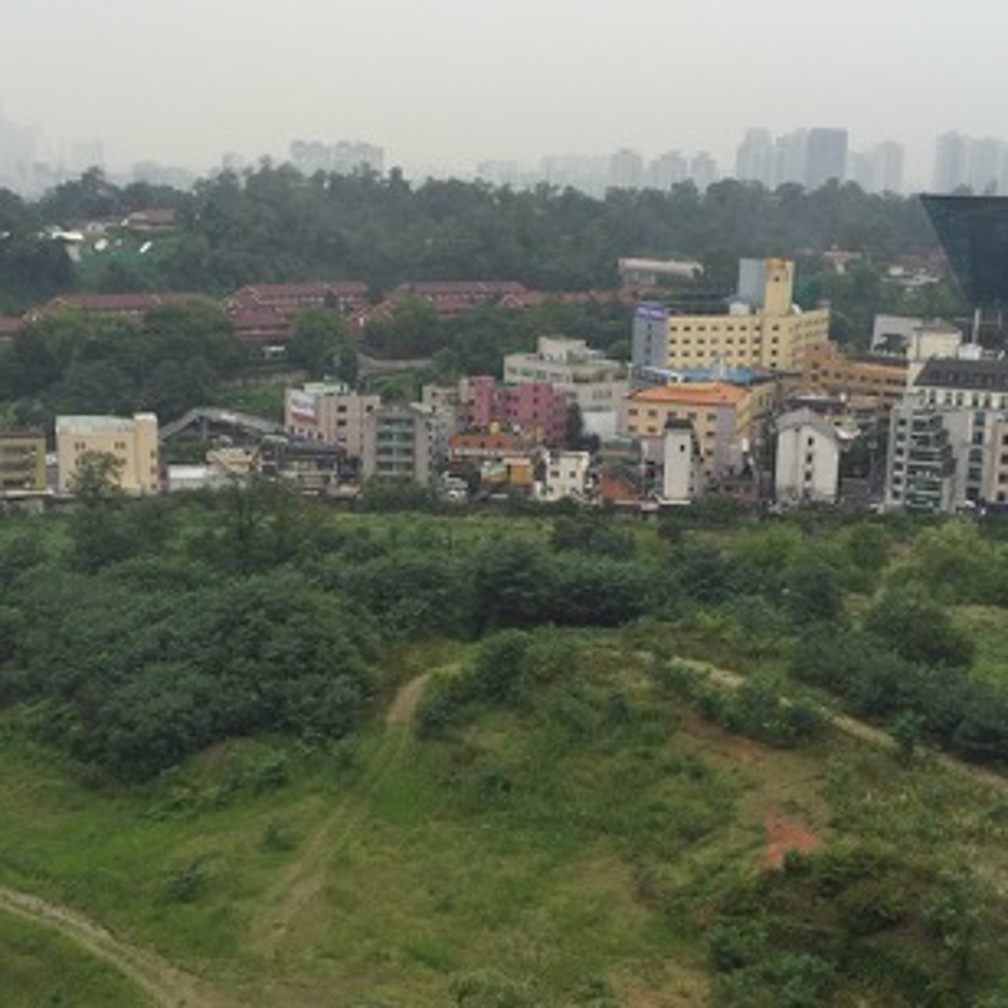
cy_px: 550
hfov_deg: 34.0
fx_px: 1647
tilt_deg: -12.2
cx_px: 491
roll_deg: -1.8
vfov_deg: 34.0
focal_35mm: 50
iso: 32
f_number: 2.2
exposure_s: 1/221
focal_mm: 4.15
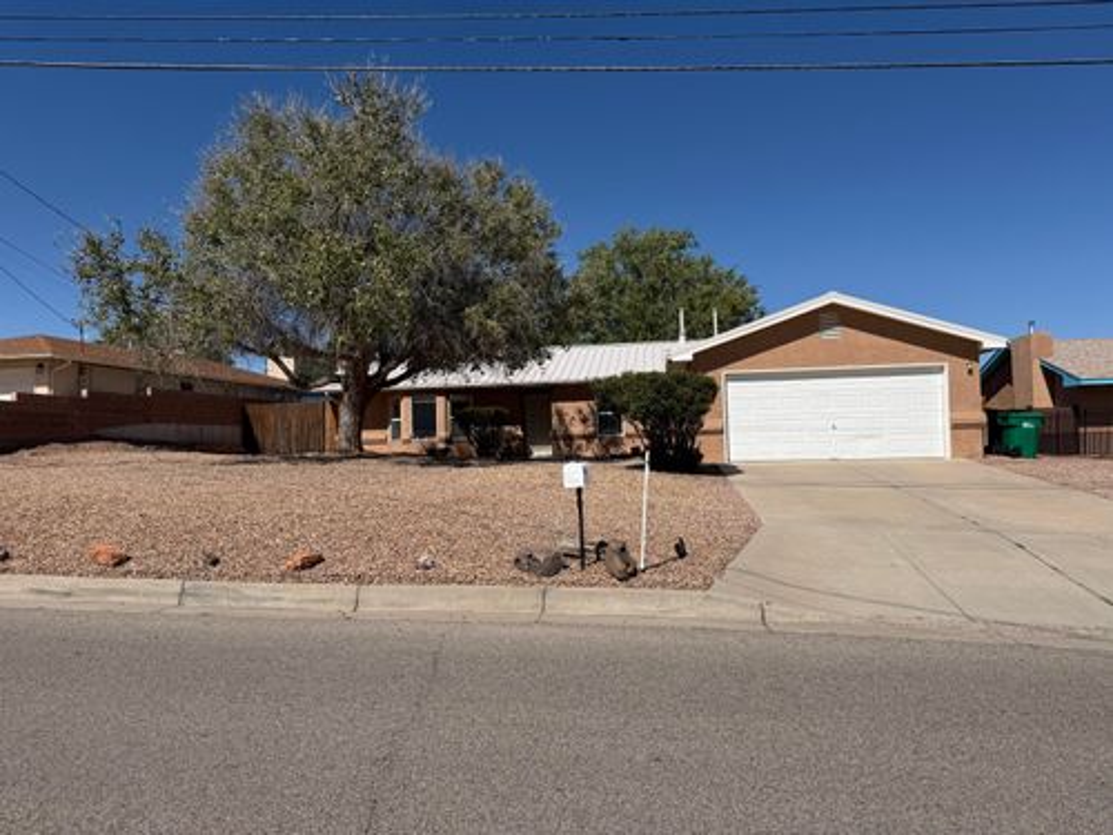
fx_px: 772
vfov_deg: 56.8
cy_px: 418
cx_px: 556
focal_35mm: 24
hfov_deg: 71.6
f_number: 1.78
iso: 80
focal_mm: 6.76
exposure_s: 1/8130
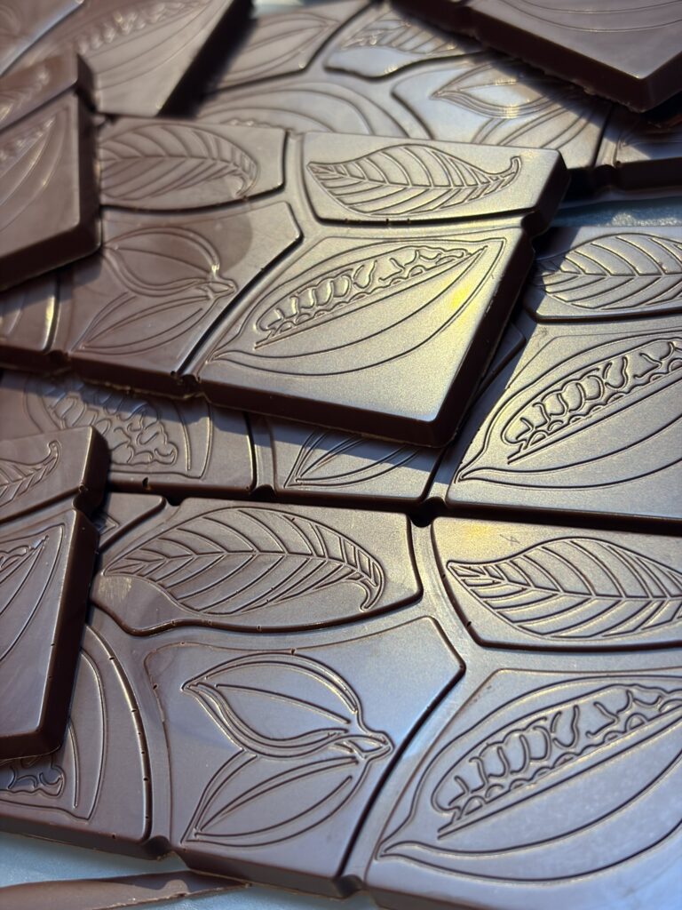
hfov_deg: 28.0
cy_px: 455
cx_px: 341
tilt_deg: -49.5
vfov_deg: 36.8
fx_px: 1366
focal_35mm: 52
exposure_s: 1/50
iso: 125
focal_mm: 5.96
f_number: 1.6
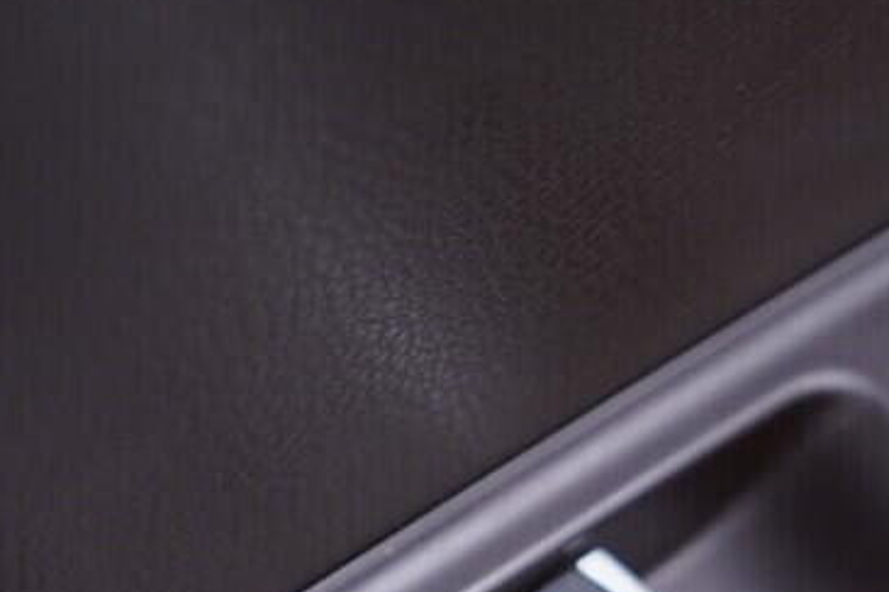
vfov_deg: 9.5
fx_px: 3505
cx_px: 560
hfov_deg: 14.4
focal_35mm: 142
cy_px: 707
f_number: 2.8
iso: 400
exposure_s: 1/40
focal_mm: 24
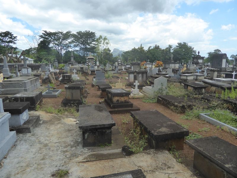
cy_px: 89
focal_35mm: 25
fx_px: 171
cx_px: 118
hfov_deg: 69.4
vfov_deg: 54.9
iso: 160
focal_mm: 4.3
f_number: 3.3
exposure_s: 1/640
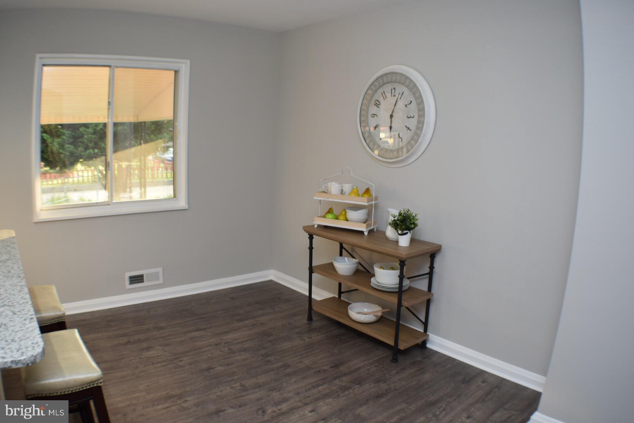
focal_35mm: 38
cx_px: 317
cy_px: 212
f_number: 4.5
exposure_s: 1/80
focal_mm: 25
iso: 400
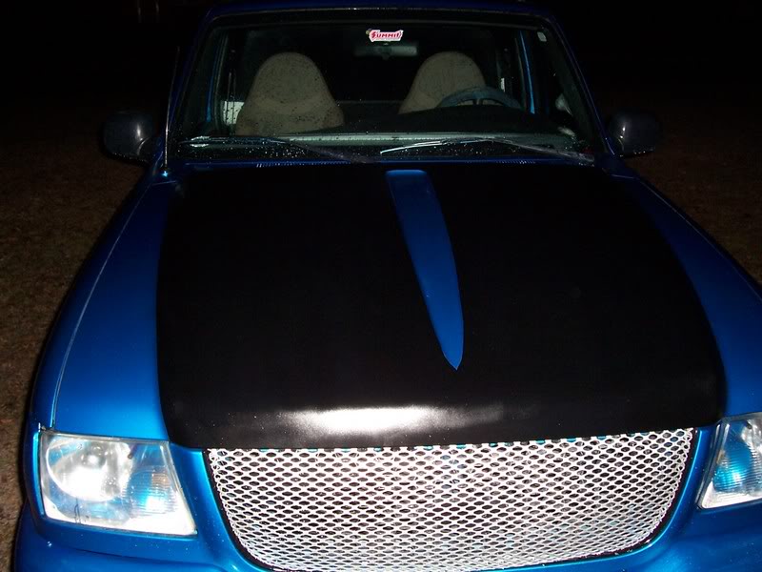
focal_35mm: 34
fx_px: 748
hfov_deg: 54.0
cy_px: 286
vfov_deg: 41.8
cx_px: 381
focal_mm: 5.6
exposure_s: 1/60
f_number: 2.7
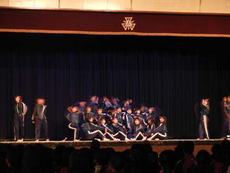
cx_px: 115
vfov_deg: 11.9
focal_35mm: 125
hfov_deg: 15.8
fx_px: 831
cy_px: 86
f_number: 5
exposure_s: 1/2.5
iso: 800
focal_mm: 22.4
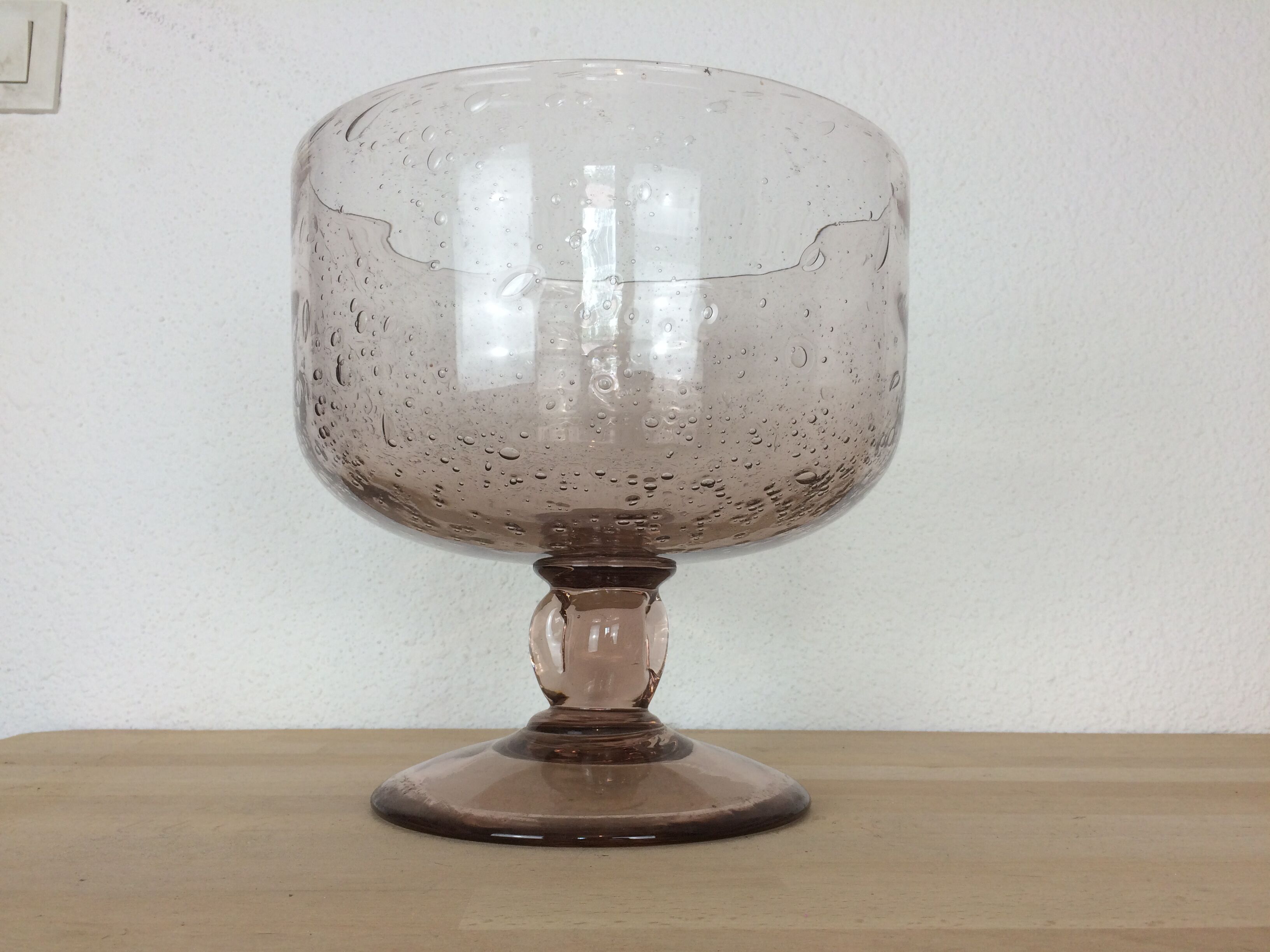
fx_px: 1064
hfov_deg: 61.7
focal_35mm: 29
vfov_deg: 48.2
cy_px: 476
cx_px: 635
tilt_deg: +6.2
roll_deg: -0.3
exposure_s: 1/100
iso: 50
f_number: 2.2
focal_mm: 4.15
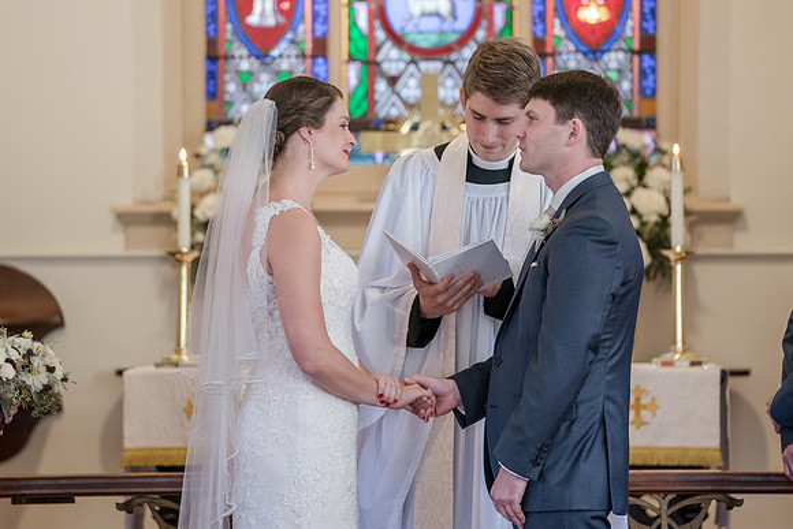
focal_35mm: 224
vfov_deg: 6.1
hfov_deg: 9.2
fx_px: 4945
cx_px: 369
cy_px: 216
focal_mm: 184
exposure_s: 1/100
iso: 2000
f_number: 3.2
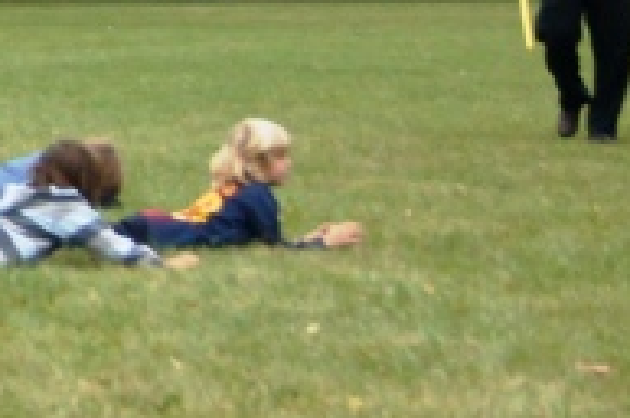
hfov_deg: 8.7
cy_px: -104
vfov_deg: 6.1
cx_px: -663
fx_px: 3896
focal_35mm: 223
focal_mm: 28
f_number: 4.5
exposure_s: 1/2000
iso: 800
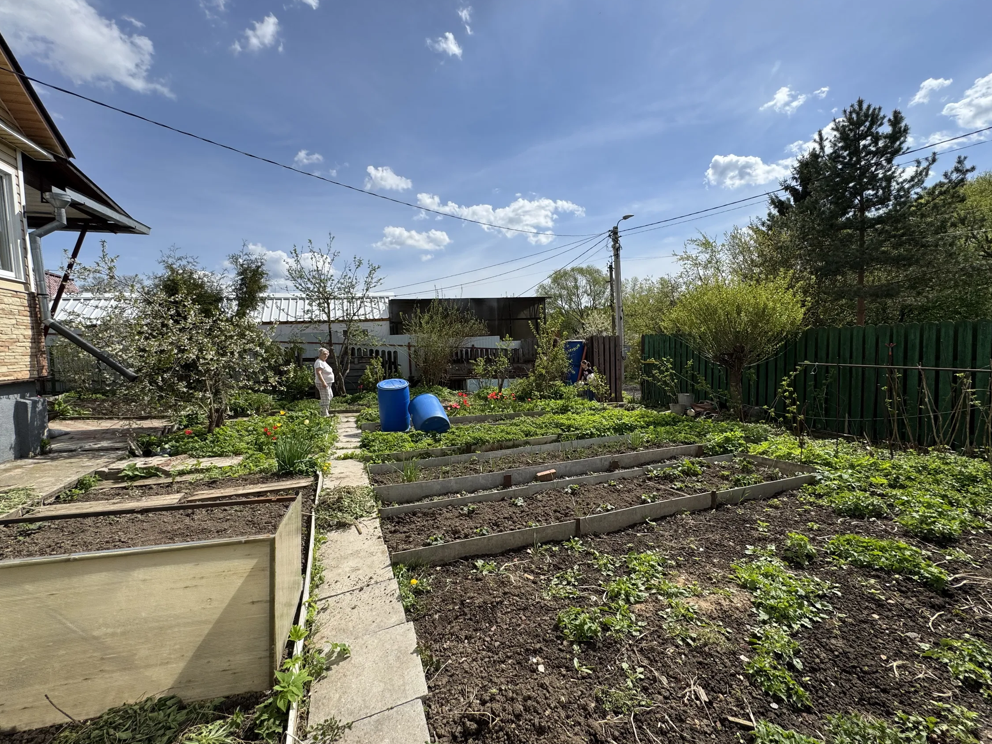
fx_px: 430
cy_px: 364
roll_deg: +3.0
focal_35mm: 15
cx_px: 499
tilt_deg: -2.3
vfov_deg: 81.7
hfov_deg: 98.2
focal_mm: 2.22
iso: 50
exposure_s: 1/2415
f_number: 2.2
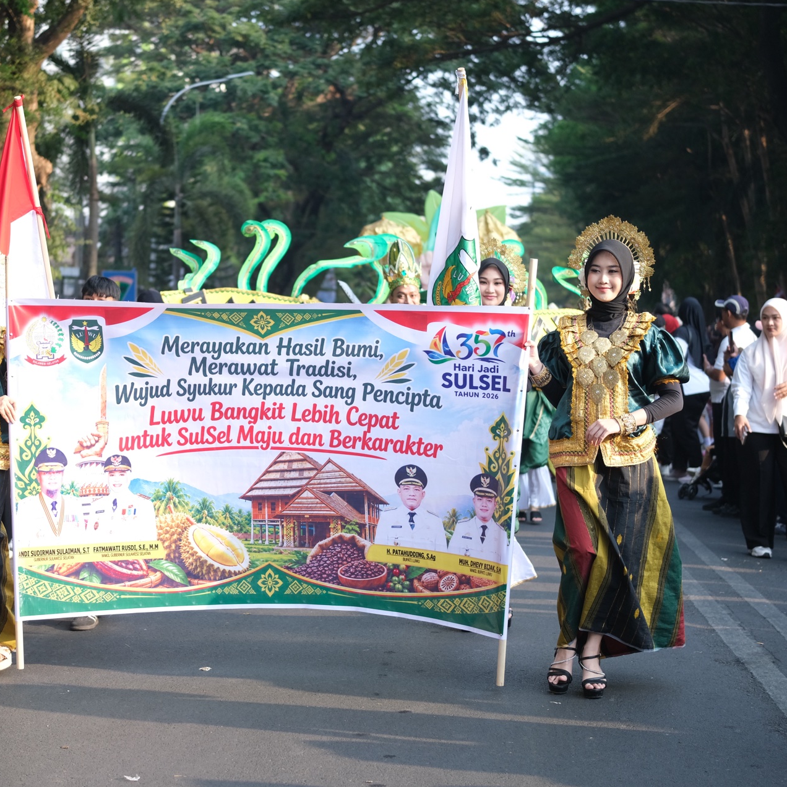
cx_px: 279
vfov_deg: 25.4
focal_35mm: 68
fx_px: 1749
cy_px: 392
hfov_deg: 25.3
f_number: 1.7
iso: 320
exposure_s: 1/1600
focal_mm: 35
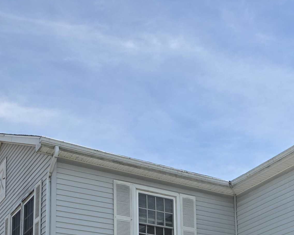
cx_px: 282
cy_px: 292
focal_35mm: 61
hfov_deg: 29.3
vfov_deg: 22.7
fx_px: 531
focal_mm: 6.3
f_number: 1.7
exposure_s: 1/6150
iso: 80
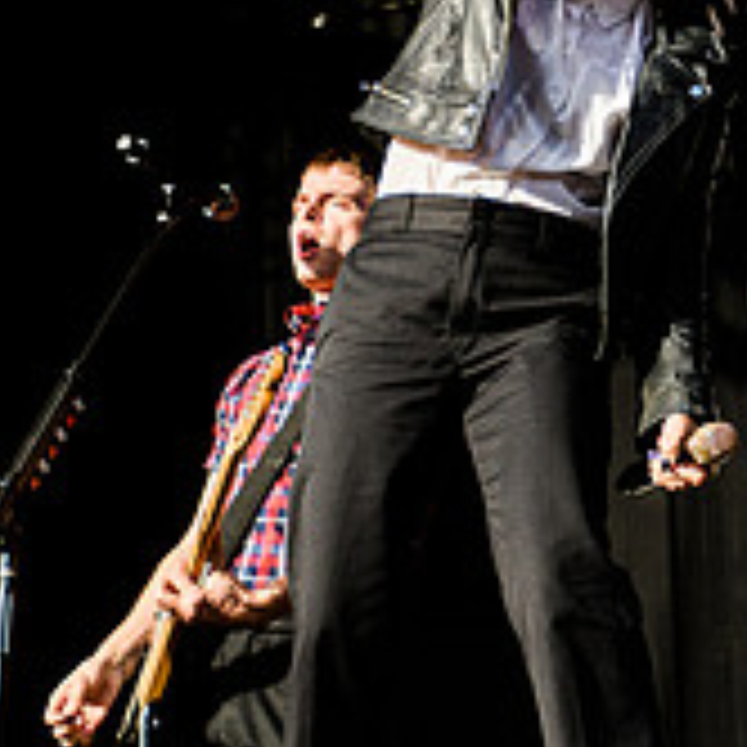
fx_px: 3125
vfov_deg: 13.6
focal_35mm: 128
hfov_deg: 13.6
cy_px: 194
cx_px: 576
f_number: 4.5
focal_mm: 35
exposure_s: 1/2500
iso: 400
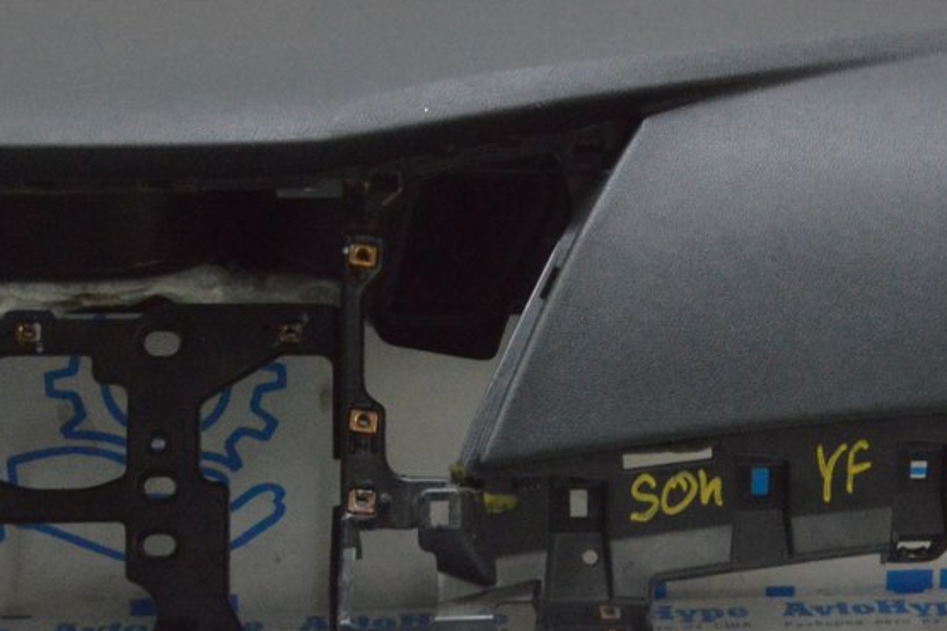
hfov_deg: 21.3
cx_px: 805
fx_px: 2473
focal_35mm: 94
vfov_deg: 14.5
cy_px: 405
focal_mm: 34
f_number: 20
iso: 6400
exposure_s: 1/15
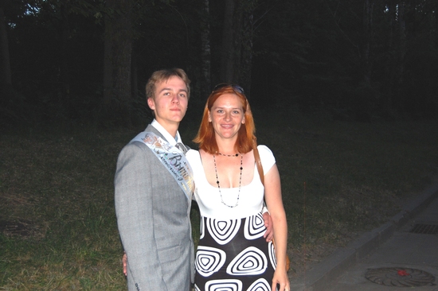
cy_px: 146
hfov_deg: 43.6
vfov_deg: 29.8
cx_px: 219
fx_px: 547
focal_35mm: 45
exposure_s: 1/60
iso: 400
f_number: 4.2
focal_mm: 30
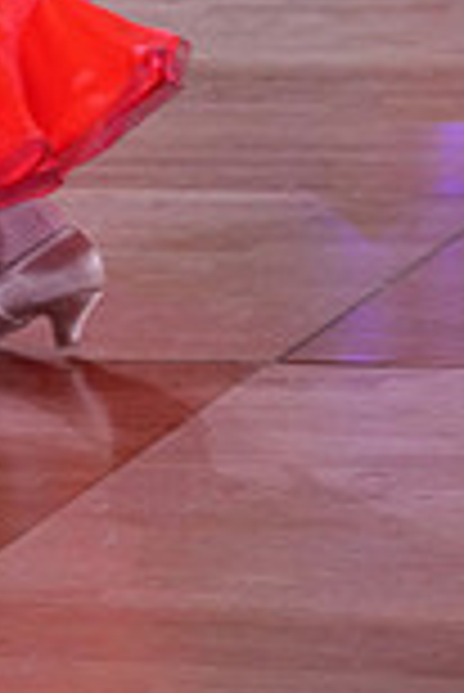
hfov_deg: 4.8
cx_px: -390
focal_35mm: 283
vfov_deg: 7.1
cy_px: -490
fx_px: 5459
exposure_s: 1/250
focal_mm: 75
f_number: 5
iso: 2500
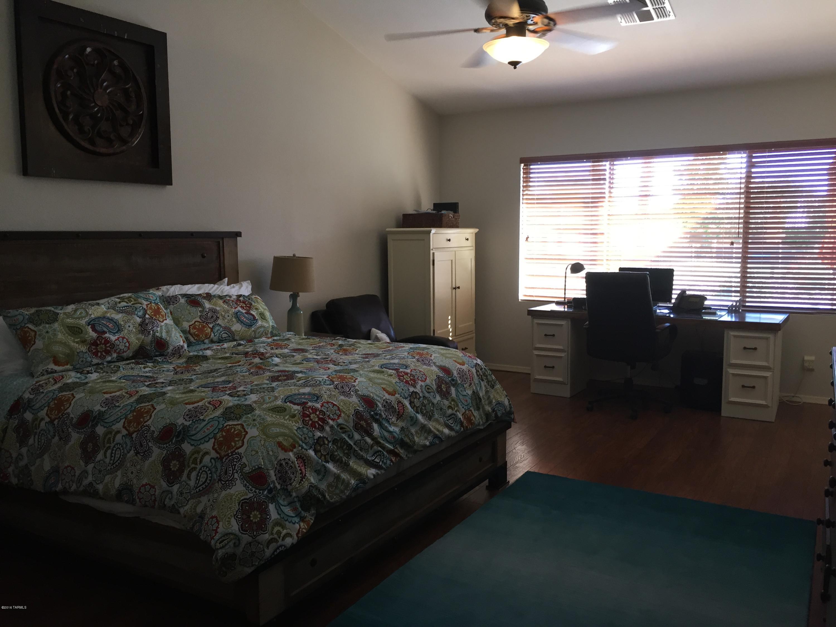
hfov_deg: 61.7
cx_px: 418
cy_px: 314
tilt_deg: -6.4
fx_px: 700
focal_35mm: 29
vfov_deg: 48.2
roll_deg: +0.3
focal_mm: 4.15
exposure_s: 1/30
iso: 64
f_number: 2.2
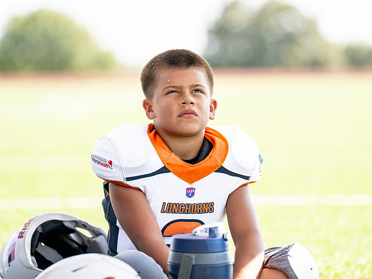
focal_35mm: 233
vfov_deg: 6.4
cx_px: 213
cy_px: 126
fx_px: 2504
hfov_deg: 8.5
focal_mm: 191
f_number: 2.8
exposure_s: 1/640
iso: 160
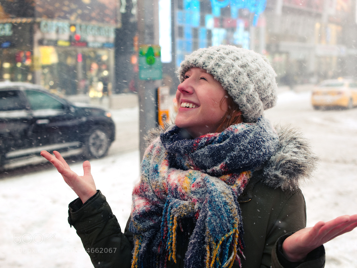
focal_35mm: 50
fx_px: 516
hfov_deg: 38.2
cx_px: 178
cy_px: 134
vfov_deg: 29.1
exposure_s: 1/250
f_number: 2.5
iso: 200
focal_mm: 25
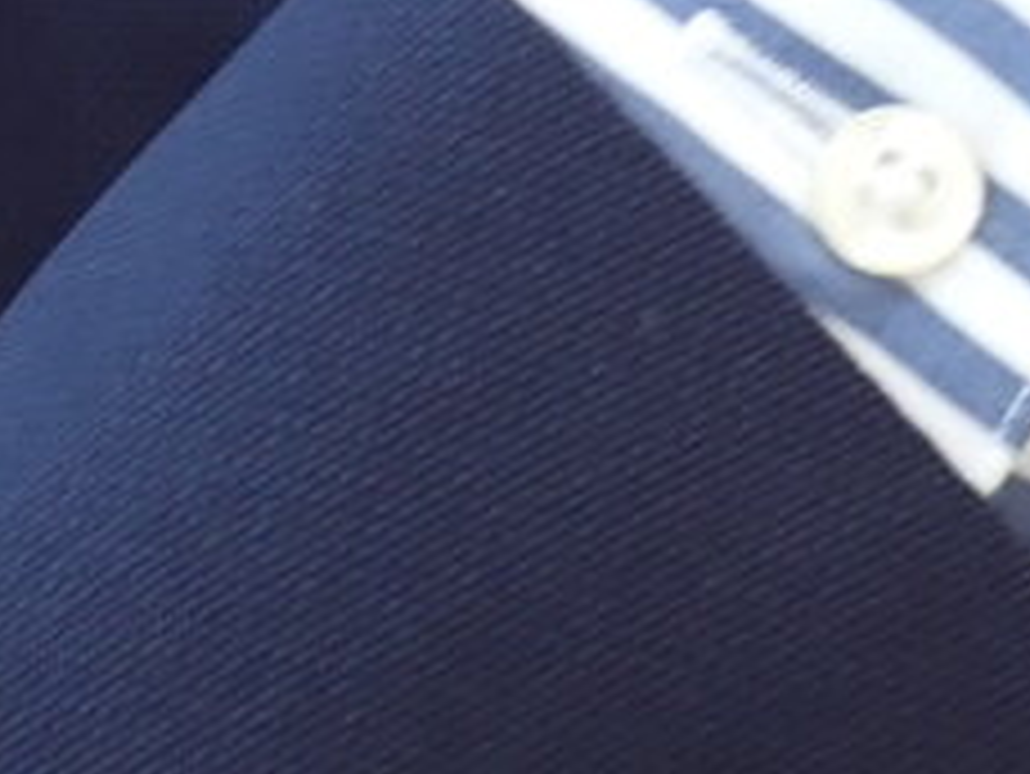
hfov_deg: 12.6
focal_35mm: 157
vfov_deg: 9.2
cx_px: 526
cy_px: -468
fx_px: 4674
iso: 160
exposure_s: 1/60
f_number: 2.3
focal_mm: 5.4
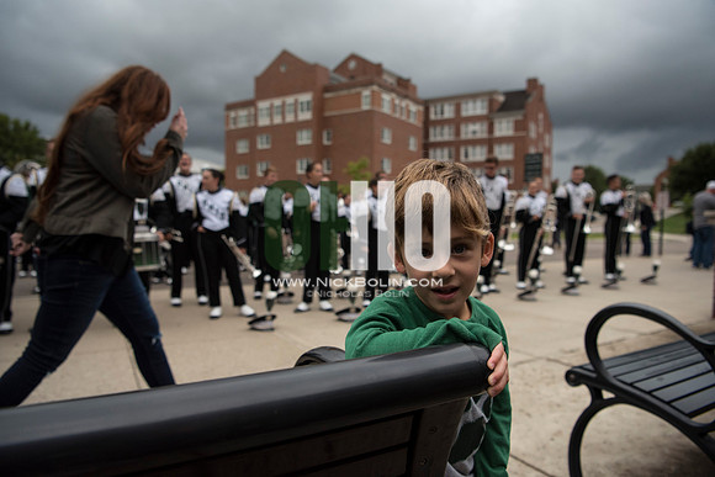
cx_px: 358
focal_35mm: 24
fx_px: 477
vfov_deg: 53.2
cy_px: 238
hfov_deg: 73.7
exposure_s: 1/4000
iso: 1600
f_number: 3.5
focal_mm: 24
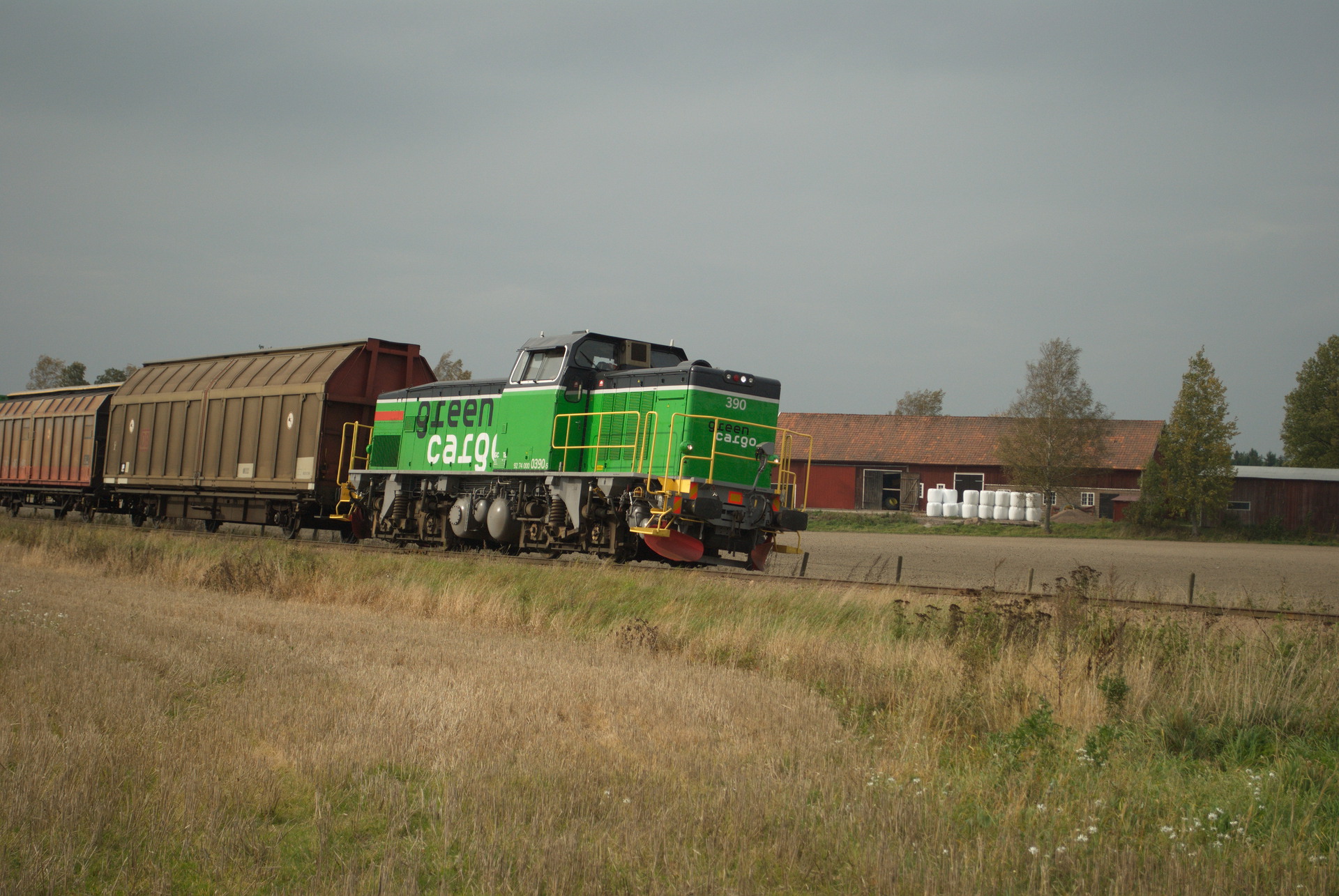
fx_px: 2513
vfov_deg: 20.2
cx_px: 670
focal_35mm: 68
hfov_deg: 29.8
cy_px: 448
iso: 200
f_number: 5.3
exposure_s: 1/800
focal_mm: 45
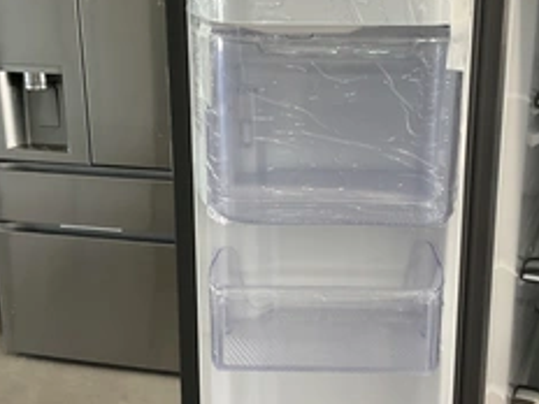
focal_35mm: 50
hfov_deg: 38.0
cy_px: 149
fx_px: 779
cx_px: 323
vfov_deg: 29.0
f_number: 1.8
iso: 125
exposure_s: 1/60
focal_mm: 3
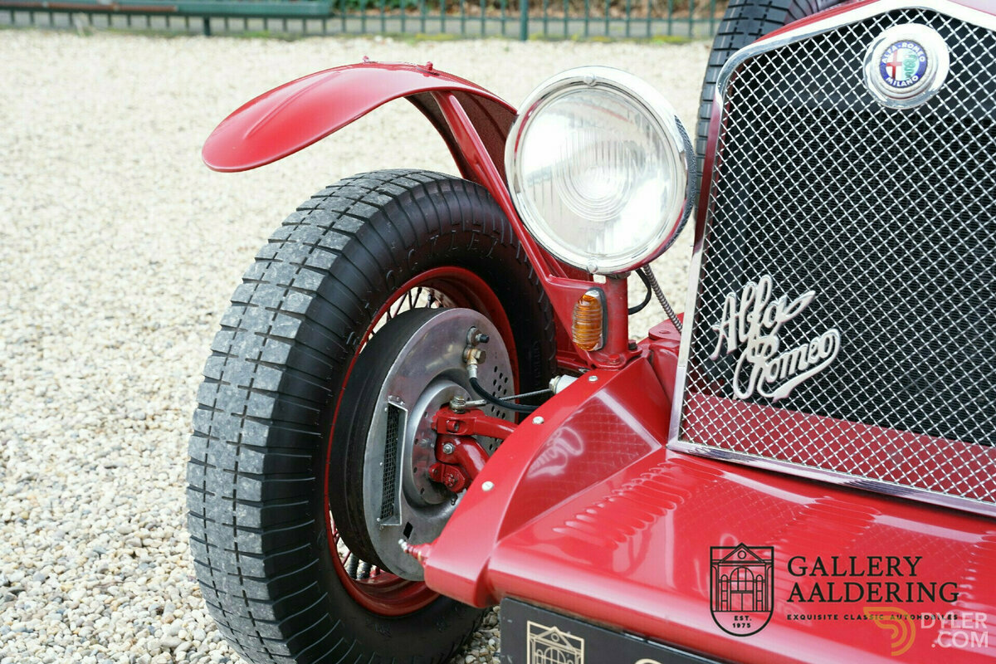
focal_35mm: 50
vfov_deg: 27.0
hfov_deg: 39.7
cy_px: 332
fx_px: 1380
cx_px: 498
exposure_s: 1/60
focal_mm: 49.9
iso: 1000
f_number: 5.6
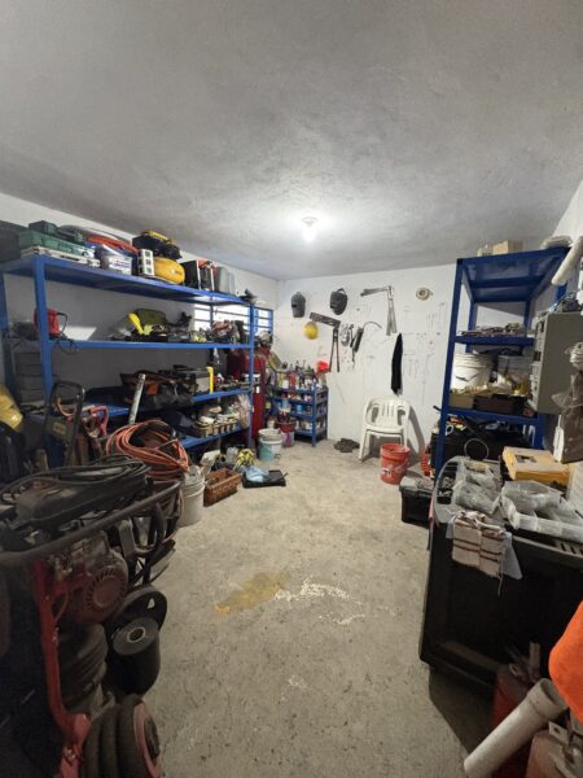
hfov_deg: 85.7
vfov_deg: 102.1
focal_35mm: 14
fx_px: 314
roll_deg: -1.2
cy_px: 389
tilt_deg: -7.4
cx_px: 292
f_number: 2.2
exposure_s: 1/60
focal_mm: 2.22
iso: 640
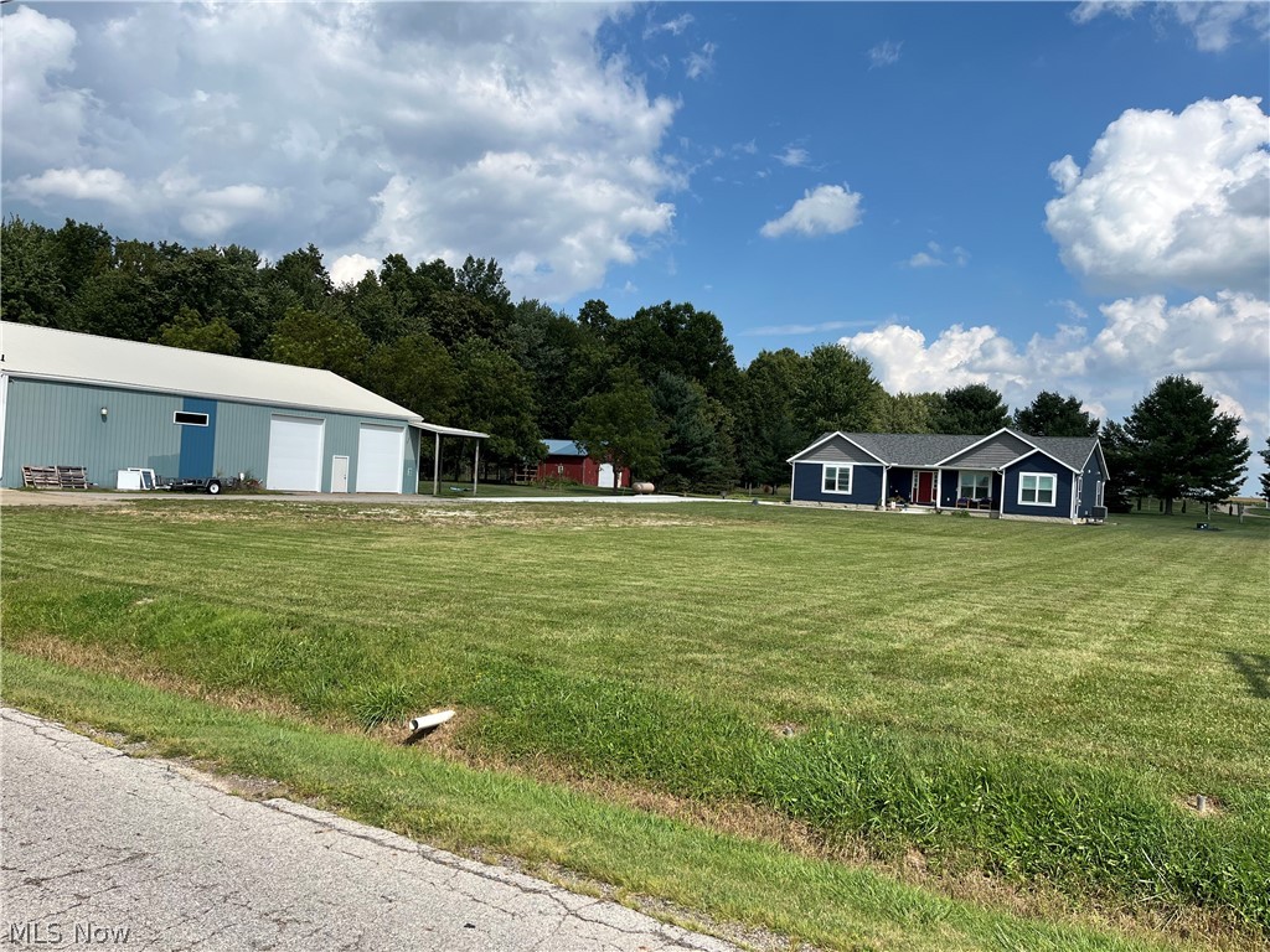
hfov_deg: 67.3
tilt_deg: +0.4
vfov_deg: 53.1
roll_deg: -4.1
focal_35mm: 26
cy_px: 476
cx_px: 635
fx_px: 954
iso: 50
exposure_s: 1/4149
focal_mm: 5.1
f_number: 1.6
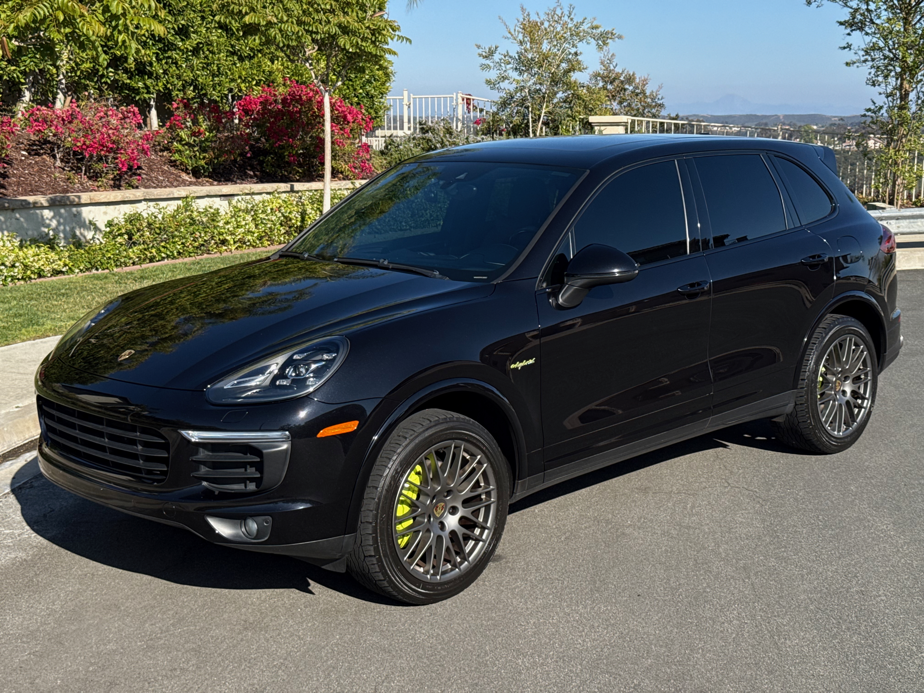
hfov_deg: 39.7
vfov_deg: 30.3
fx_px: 1281
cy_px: 346
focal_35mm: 48
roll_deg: +0.7
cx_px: 462
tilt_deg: -9.2
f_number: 1.78
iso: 80
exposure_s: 1/4878
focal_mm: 6.76
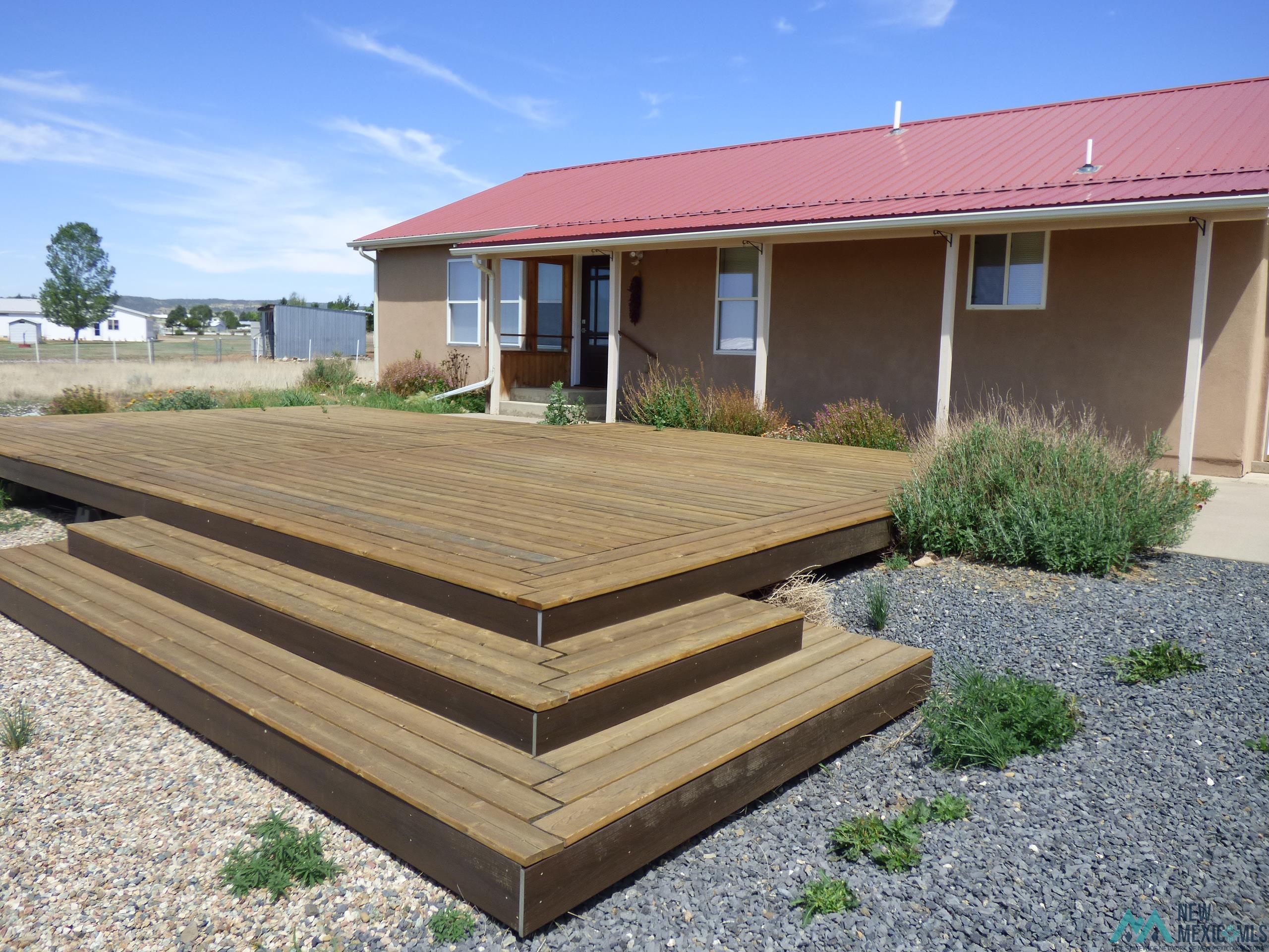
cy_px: 476
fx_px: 953
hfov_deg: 67.3
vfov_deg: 53.1
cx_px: 634
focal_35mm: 26
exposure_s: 1/800
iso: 100
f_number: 3.1
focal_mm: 4.61
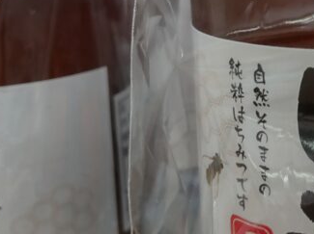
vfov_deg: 20.5
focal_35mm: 71
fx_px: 643
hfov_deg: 25.5
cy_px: 57
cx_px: 343
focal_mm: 3.43
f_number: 2
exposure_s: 1/33
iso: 180
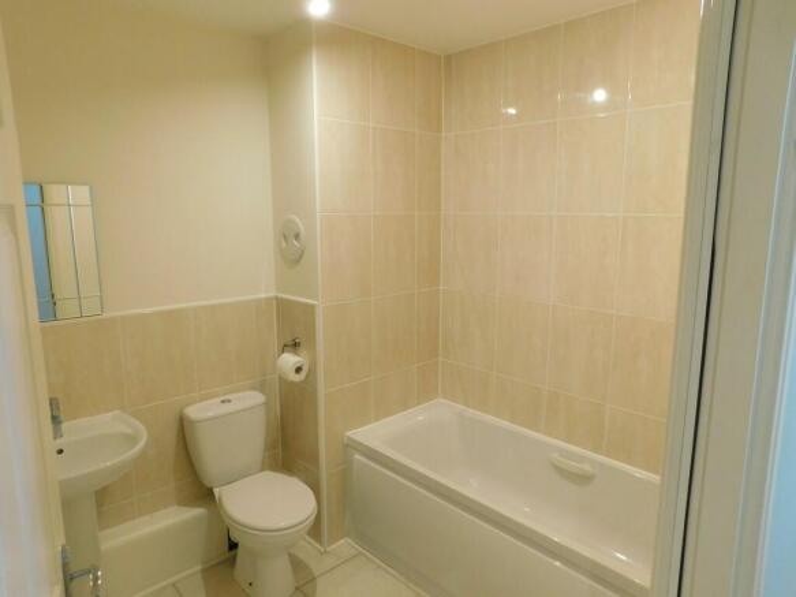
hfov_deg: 73.9
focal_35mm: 23
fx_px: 529
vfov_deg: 58.9
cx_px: 398
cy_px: 298
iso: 400
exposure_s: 1/25
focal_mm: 4
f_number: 3
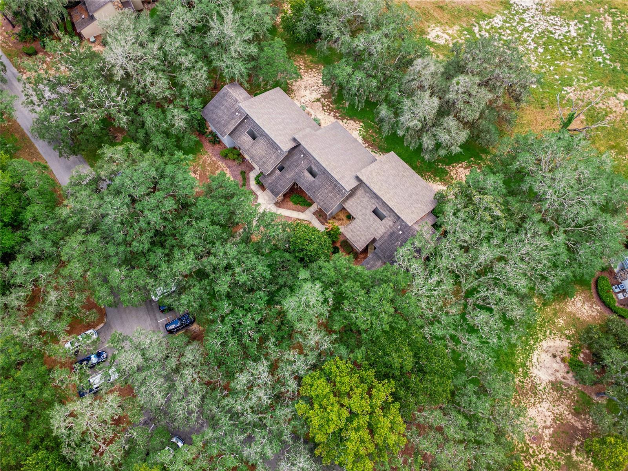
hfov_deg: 71.6
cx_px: 314
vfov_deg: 56.8
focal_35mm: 24
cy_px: 236
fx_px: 435
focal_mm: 4.5
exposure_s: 1/60
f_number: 2.8
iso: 100
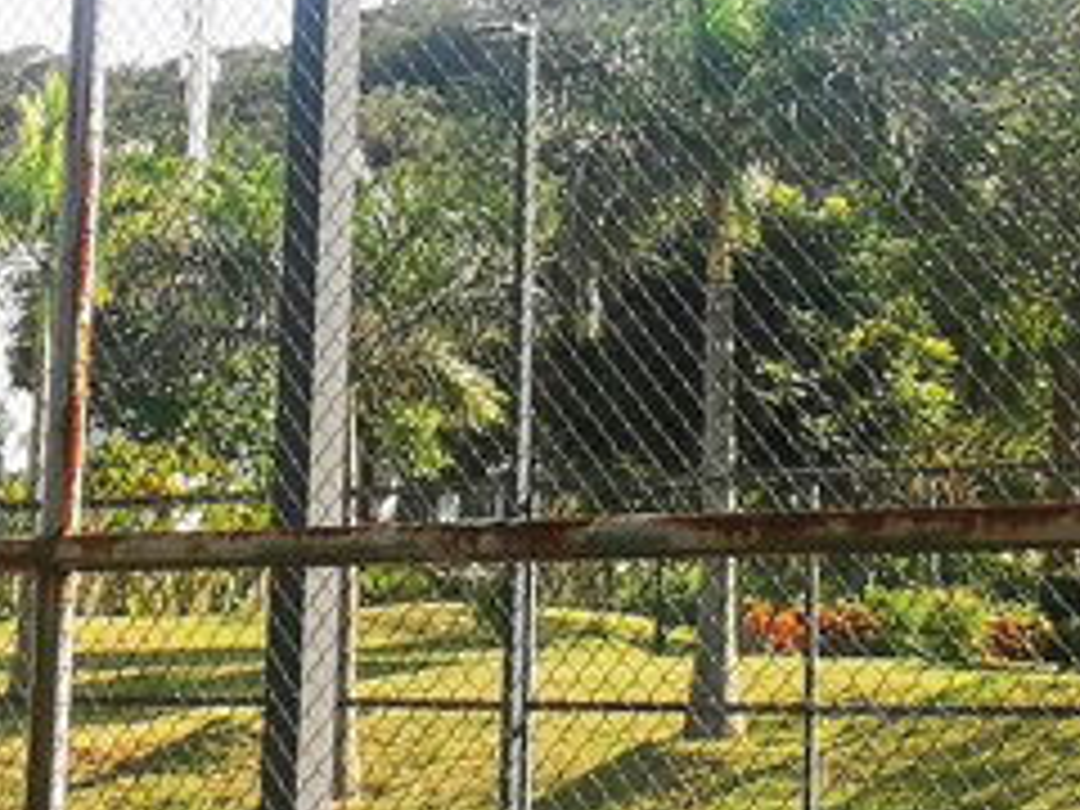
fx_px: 3682
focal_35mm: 118
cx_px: 475
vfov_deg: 12.4
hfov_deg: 16.7
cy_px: -38
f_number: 2.2
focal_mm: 2.35
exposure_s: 1/760
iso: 50
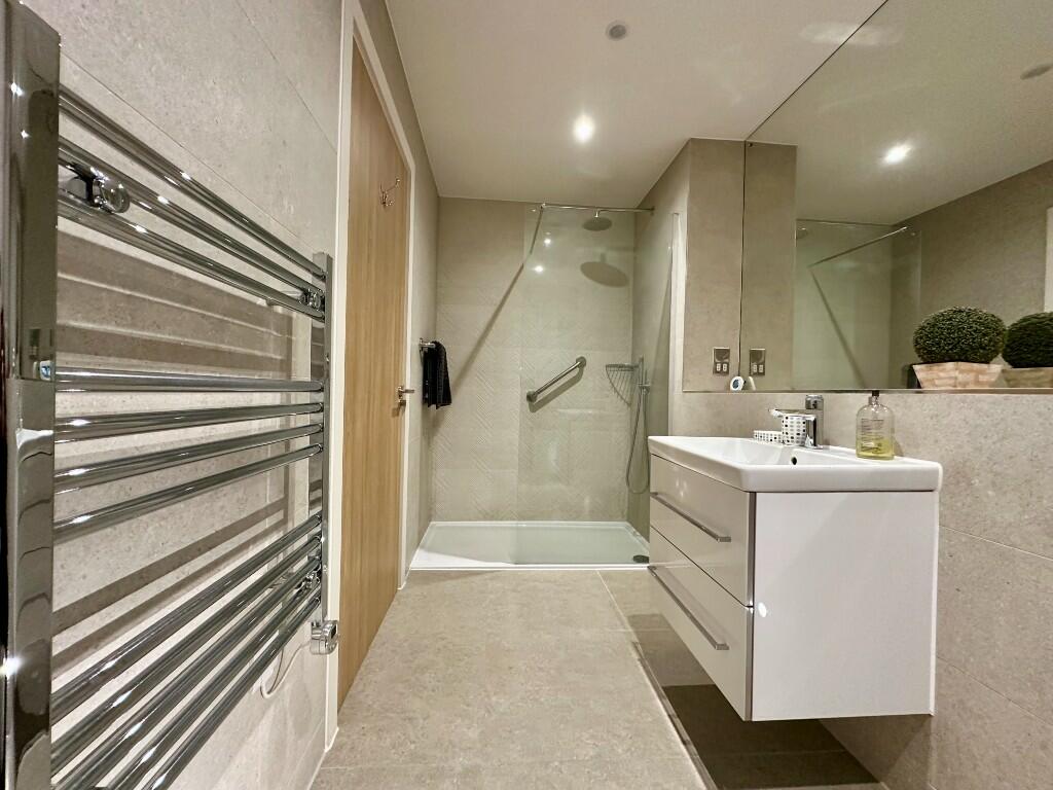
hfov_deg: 102.1
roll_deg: -1.4
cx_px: 526
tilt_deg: +0.4
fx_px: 426
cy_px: 395
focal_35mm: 14
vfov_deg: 85.7
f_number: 2.2
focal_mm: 2.22
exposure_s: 1/50
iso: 400
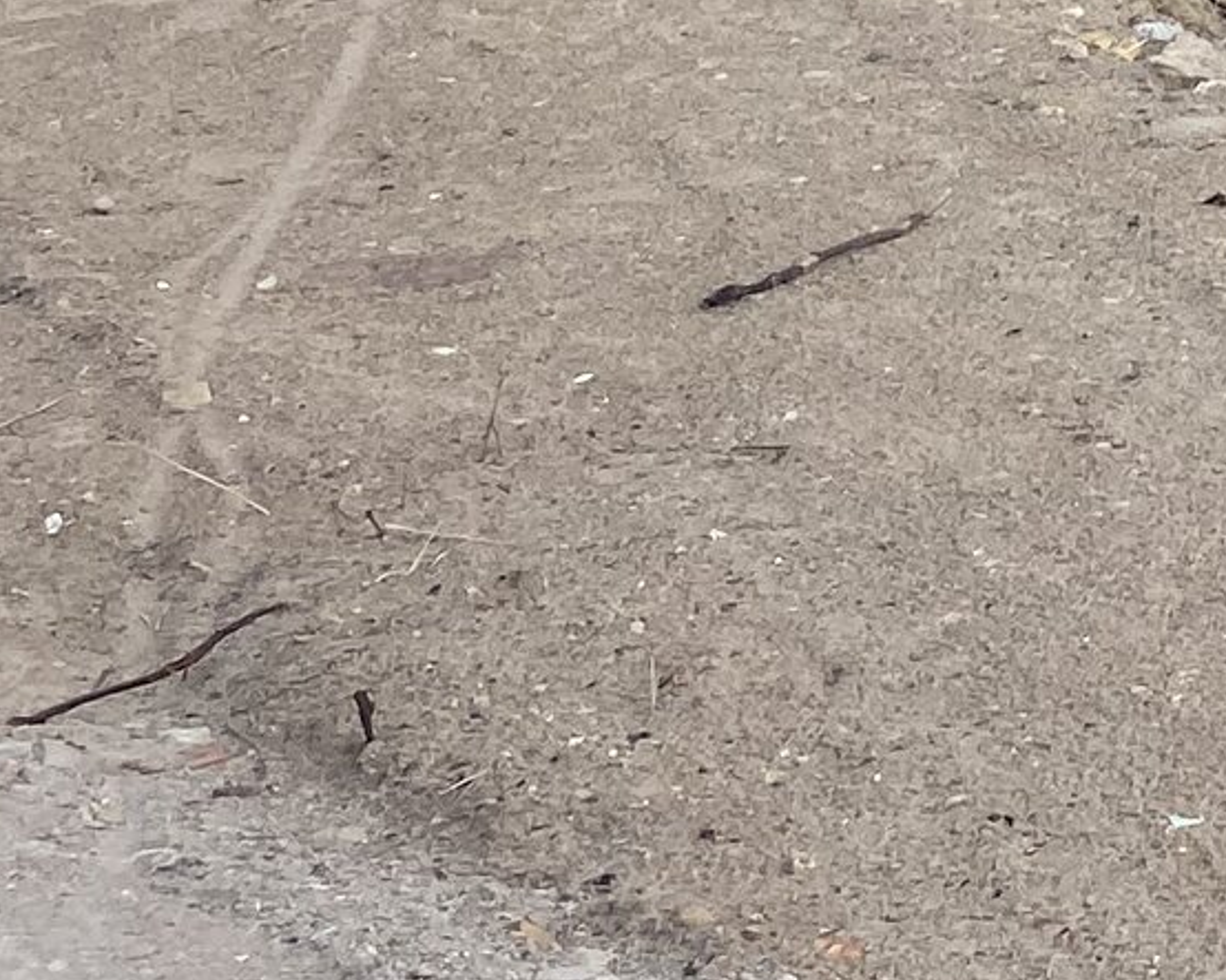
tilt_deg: -4.2
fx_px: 4789
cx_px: 2459
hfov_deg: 12.7
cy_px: -1170
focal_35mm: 132
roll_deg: +0.6
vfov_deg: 10.5
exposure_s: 1/1082
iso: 32
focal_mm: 4.25
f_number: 1.8
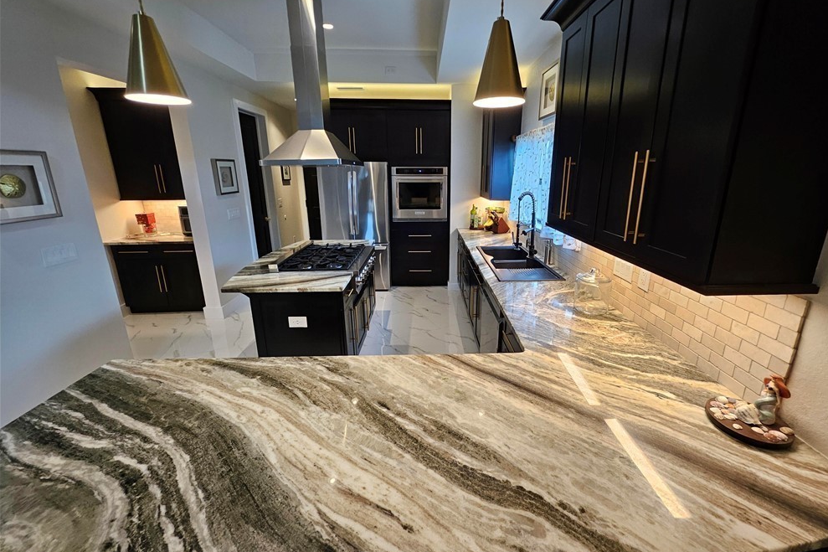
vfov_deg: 81.1
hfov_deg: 104.2
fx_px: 322
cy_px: 256
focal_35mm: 14
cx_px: 428
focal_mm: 1.74
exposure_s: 1/60
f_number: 2.2
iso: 125
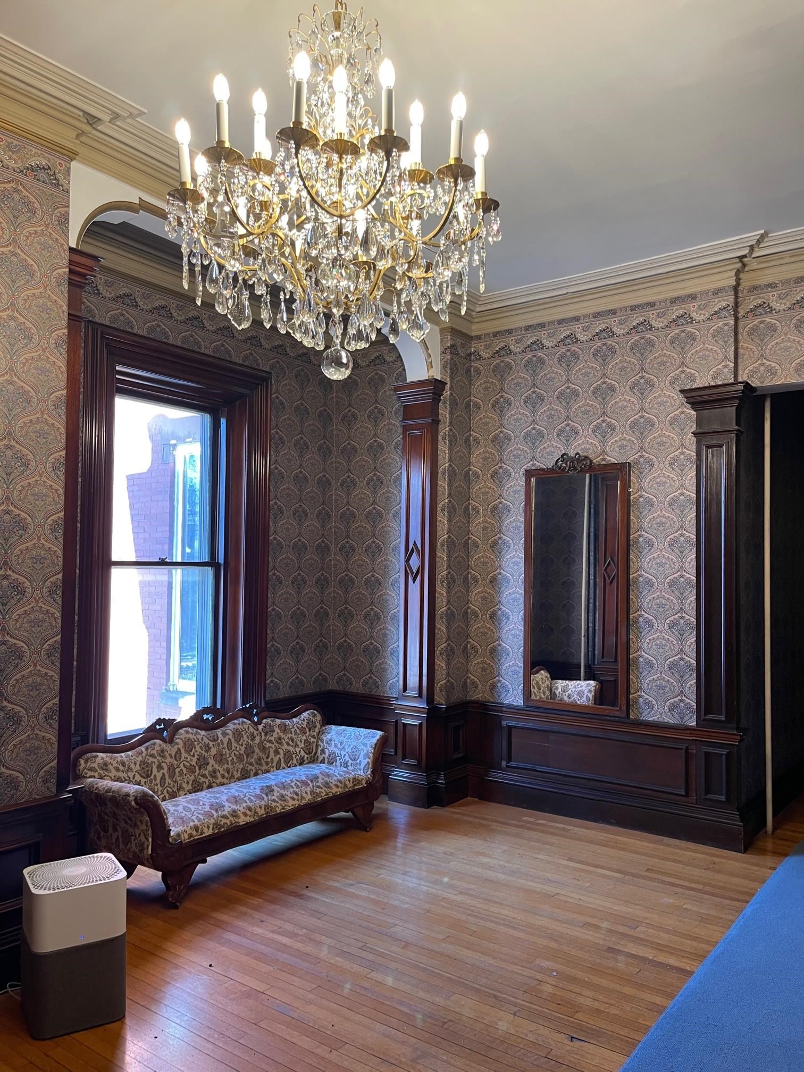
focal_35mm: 26
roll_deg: +0.0
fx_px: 805
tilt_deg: +4.6
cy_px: 536
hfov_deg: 53.1
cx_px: 402
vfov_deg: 67.3
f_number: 1.6
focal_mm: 5.1
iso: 100
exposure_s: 1/60
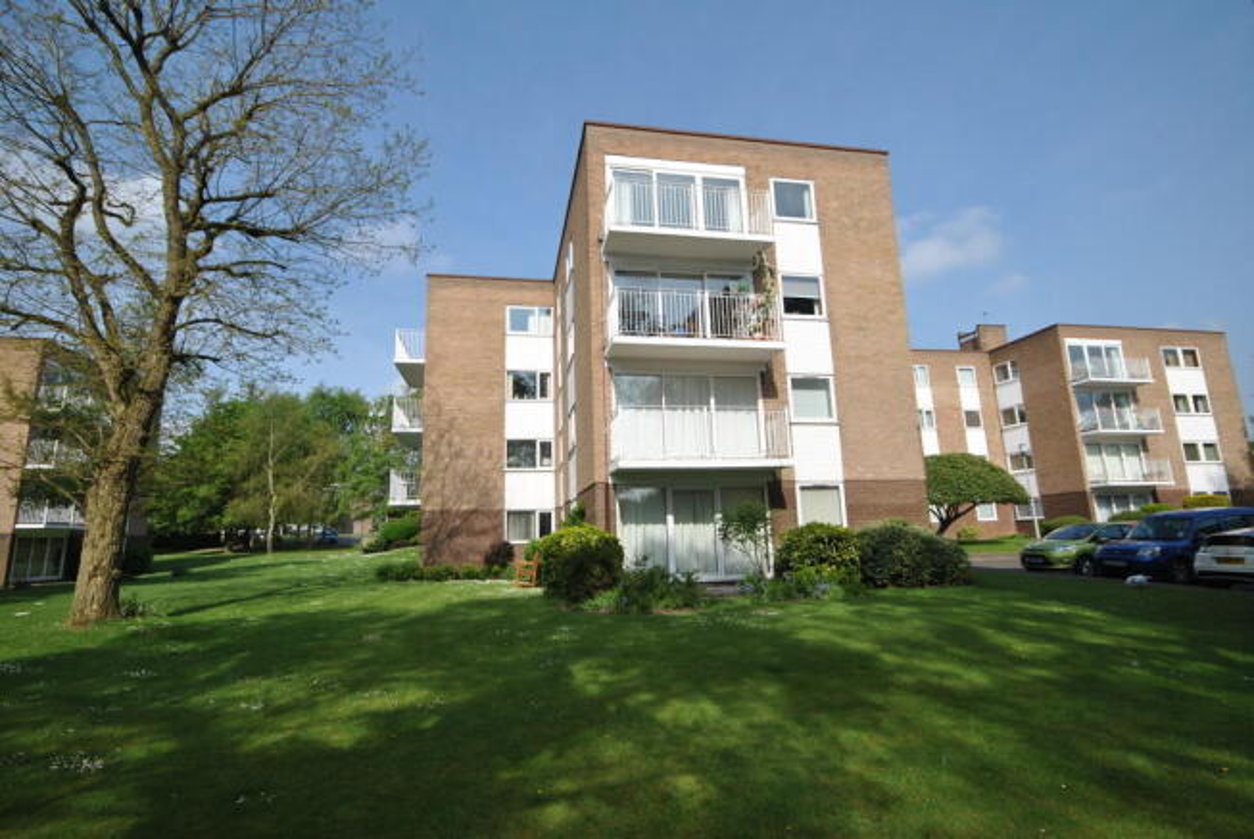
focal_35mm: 18
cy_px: 420
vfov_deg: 67.5
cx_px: 627
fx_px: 628
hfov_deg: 89.9
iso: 100
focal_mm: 12
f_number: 8
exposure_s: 1/250
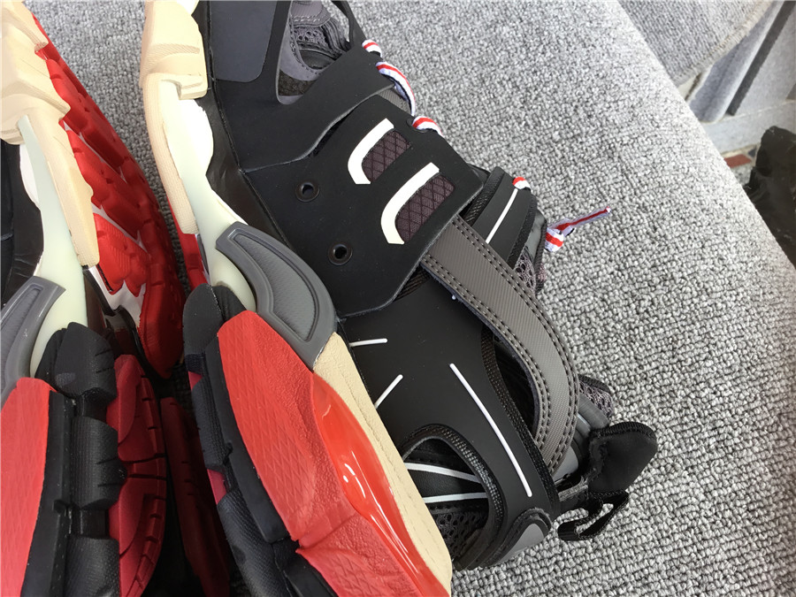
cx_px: 398
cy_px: 298
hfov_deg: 58.4
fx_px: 713
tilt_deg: -62.3
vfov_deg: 45.4
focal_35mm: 31
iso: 25
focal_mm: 3.3
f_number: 2.4
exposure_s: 1/100
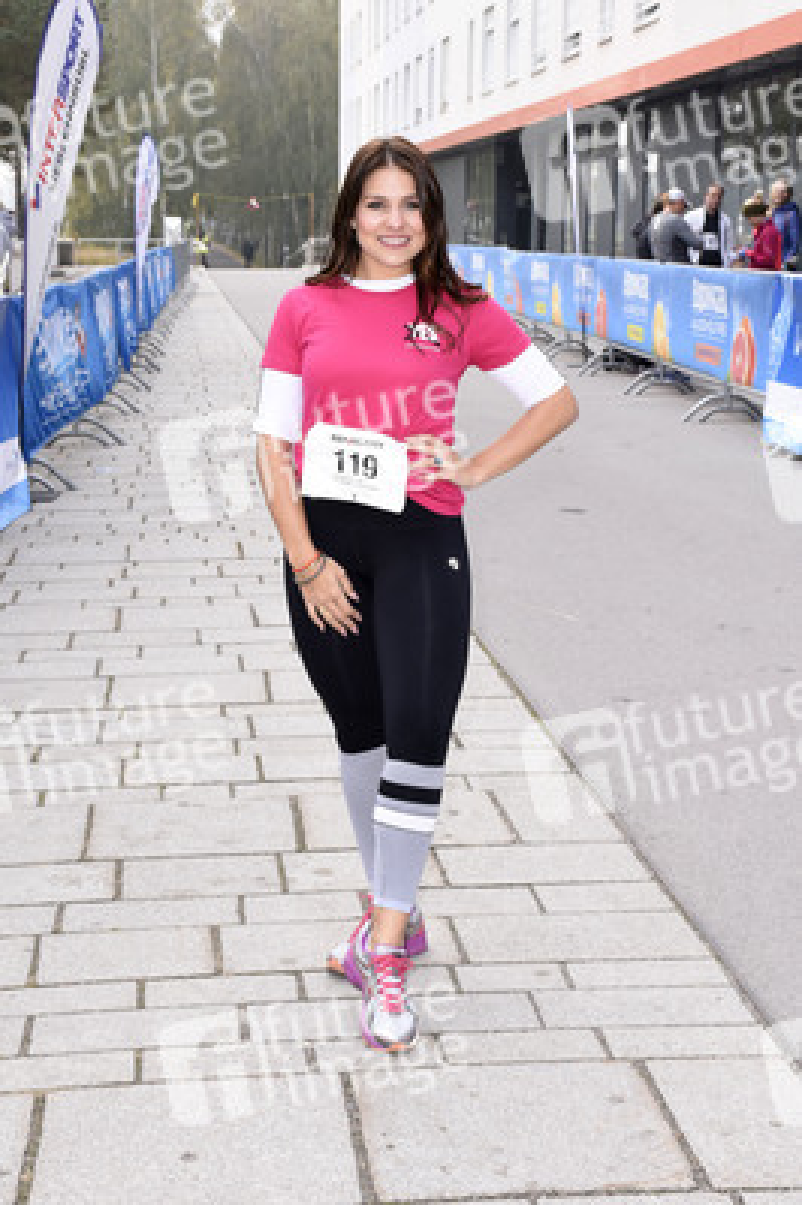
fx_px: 2008
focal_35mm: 60
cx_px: 401
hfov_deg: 22.6
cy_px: 602
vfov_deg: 33.4
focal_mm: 40
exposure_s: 1/160
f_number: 8
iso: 500
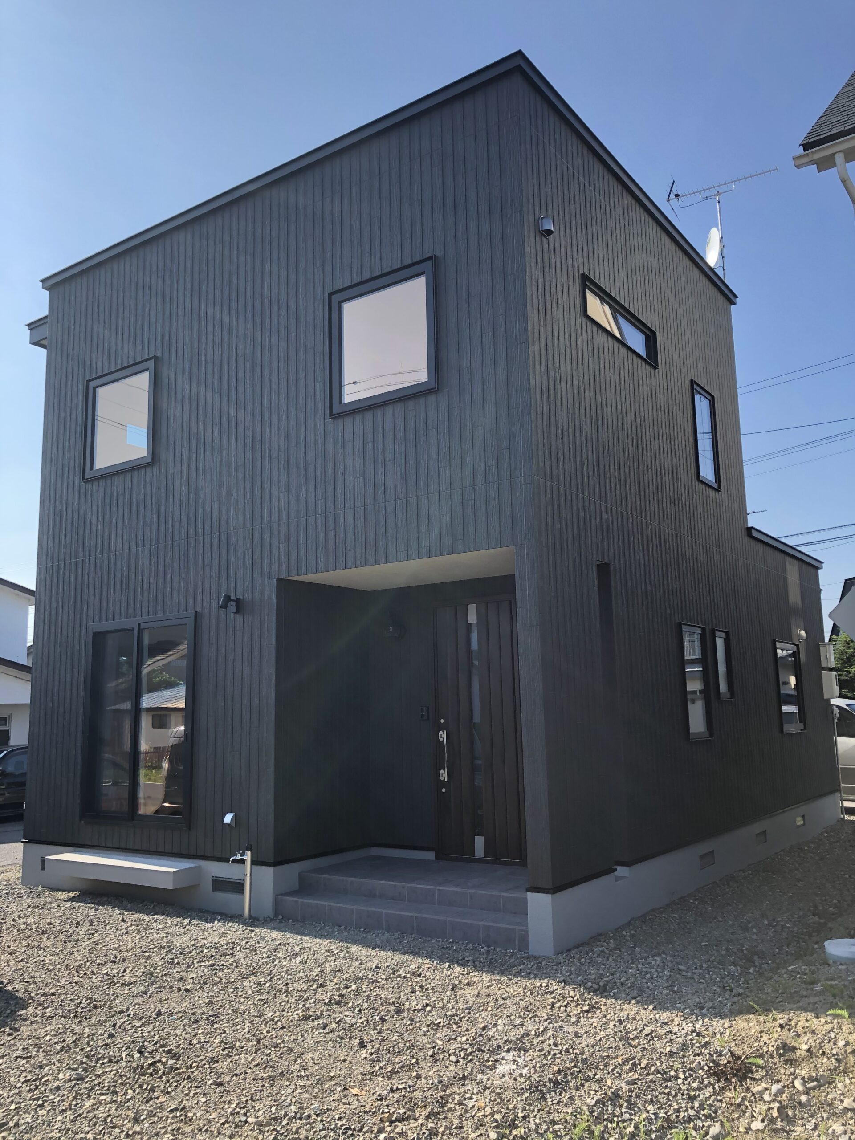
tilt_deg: +9.0
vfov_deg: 63.4
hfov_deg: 49.7
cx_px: 428
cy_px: 570
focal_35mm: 28
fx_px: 922
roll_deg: -0.2
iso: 20
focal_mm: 3.99
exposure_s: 1/738
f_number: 1.8
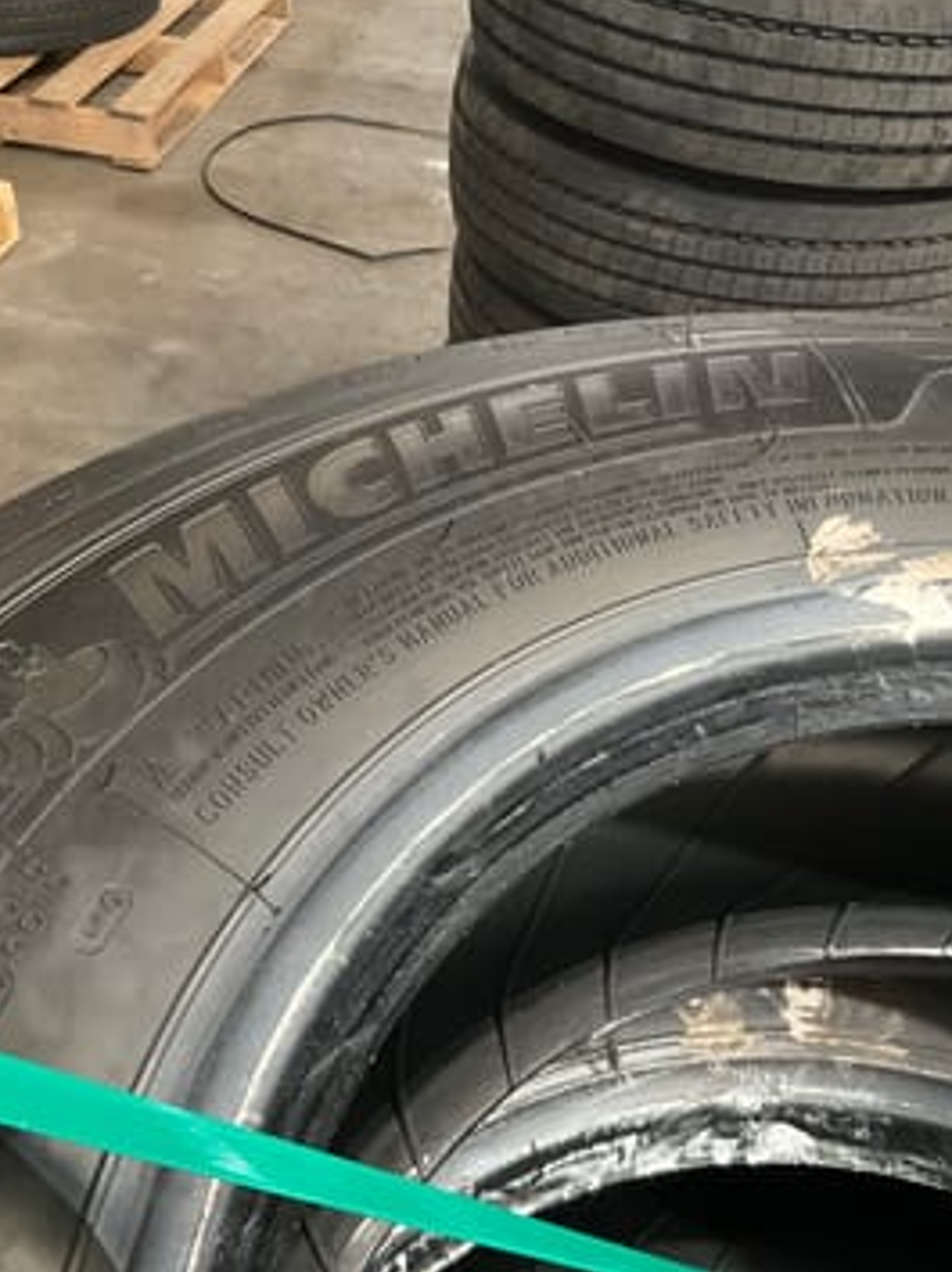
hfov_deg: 35.1
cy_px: 627
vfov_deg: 45.8
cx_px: 456
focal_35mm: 41
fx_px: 1505
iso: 320
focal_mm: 3
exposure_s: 1/25
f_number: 1.8
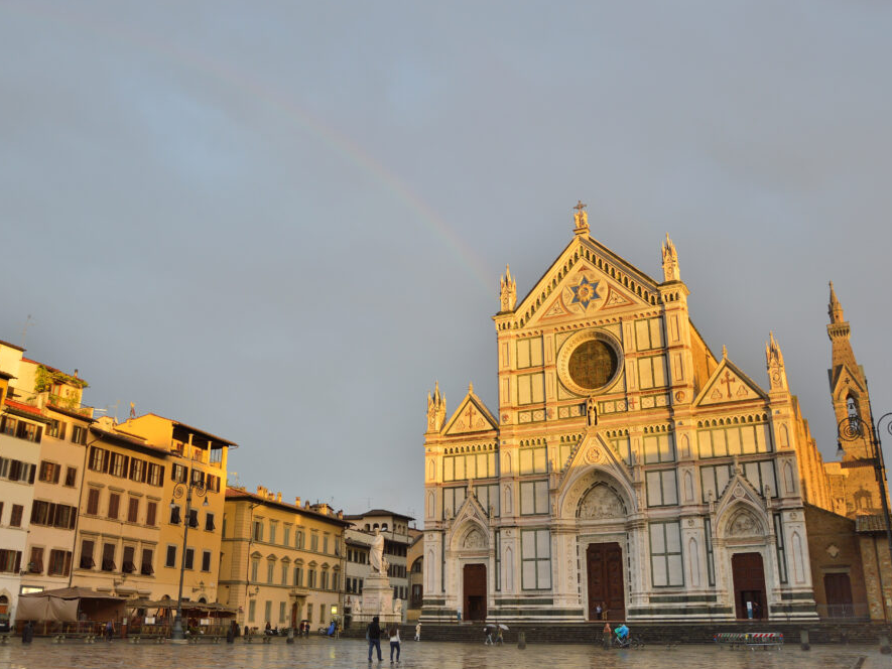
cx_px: 422
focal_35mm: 30
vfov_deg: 46.8
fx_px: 773
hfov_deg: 59.9
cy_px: 340
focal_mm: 18
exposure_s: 1/60
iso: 100
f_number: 3.5
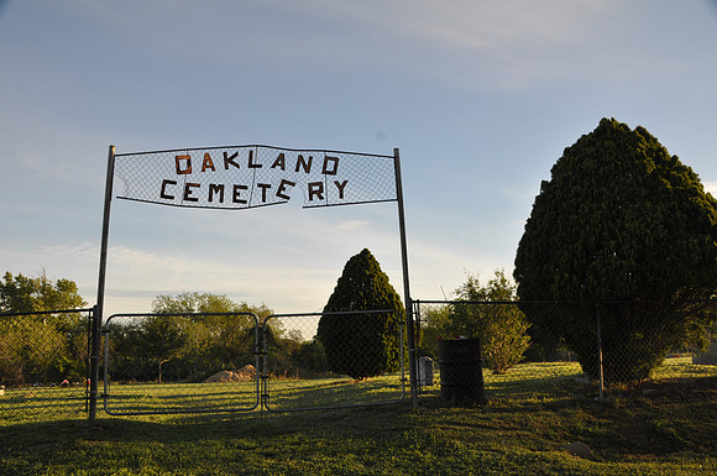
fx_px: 656
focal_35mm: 33
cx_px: 358
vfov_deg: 39.9
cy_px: 238
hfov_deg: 57.3
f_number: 10
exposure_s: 1/100
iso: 200
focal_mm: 22
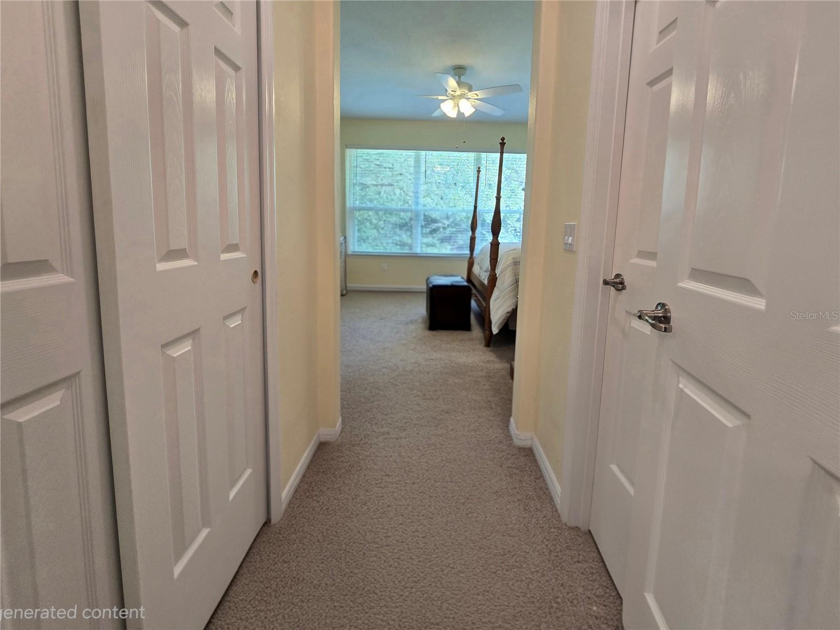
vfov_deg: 89.9
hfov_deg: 106.2
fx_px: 315
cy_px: 315
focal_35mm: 13
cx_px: 420
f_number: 2.2
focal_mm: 2.2
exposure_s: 1/60.2
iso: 100
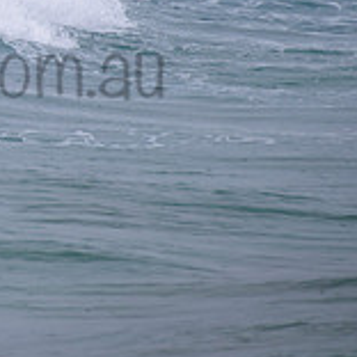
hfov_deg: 0.9
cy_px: -55
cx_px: -203
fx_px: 22601
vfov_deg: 0.9
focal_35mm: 1937
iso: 110
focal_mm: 500
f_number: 5.6
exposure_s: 1/2000
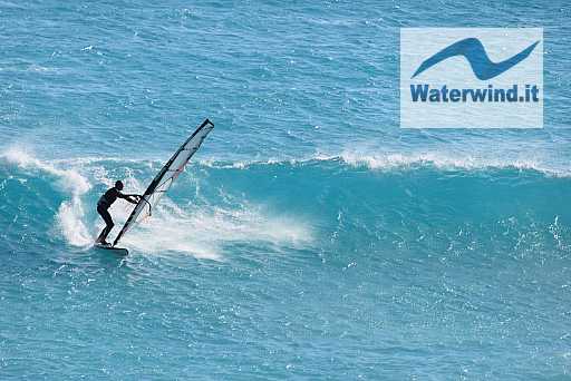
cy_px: 190
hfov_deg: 4.6
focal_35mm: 450
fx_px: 7141
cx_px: 286
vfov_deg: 3.1
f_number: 7.1
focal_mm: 300
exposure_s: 1/800
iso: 200
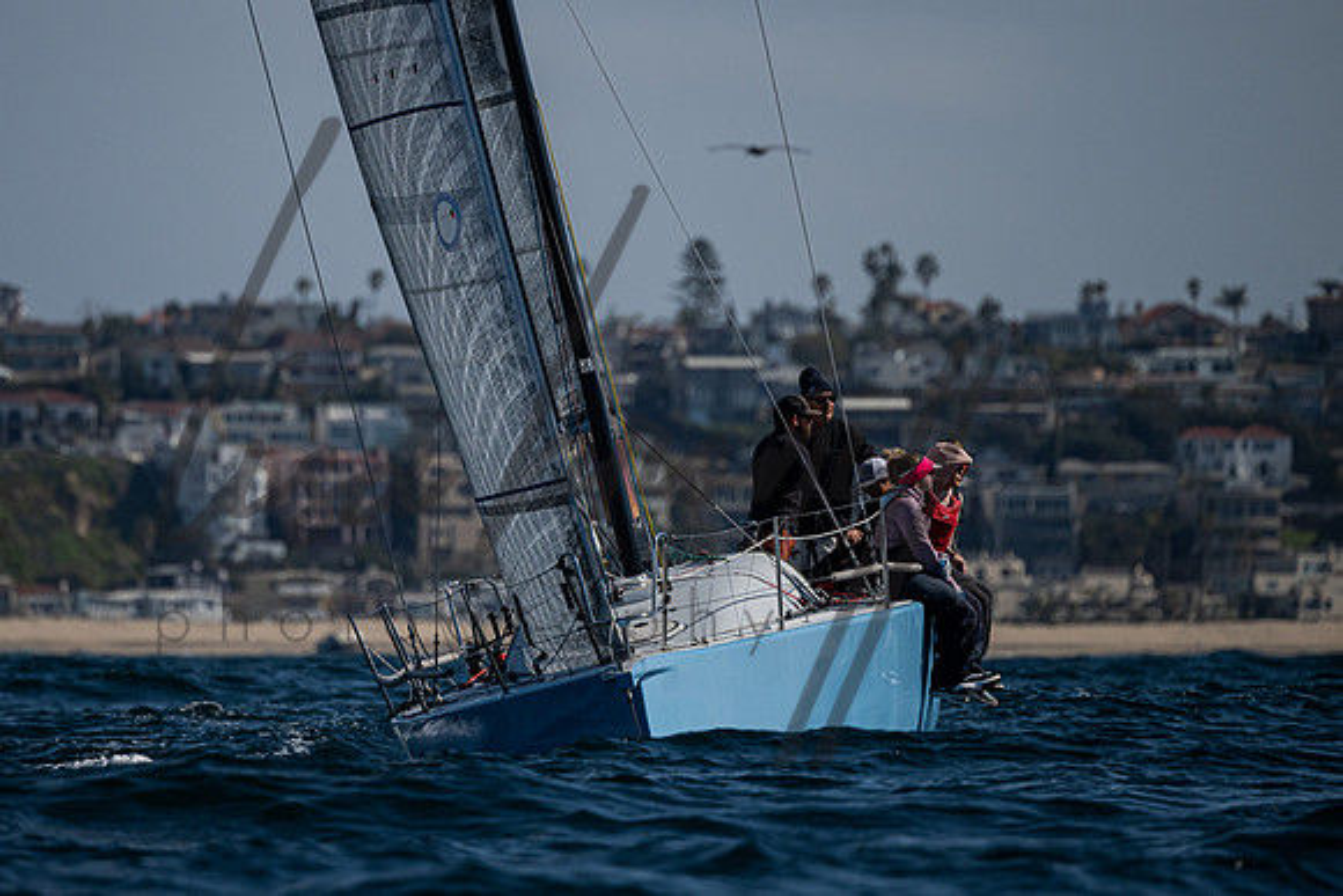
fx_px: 20305
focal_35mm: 544
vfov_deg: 2.5
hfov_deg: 3.8
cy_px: 358
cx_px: 533
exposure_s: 1/8000
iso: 400
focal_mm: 400
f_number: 5.6
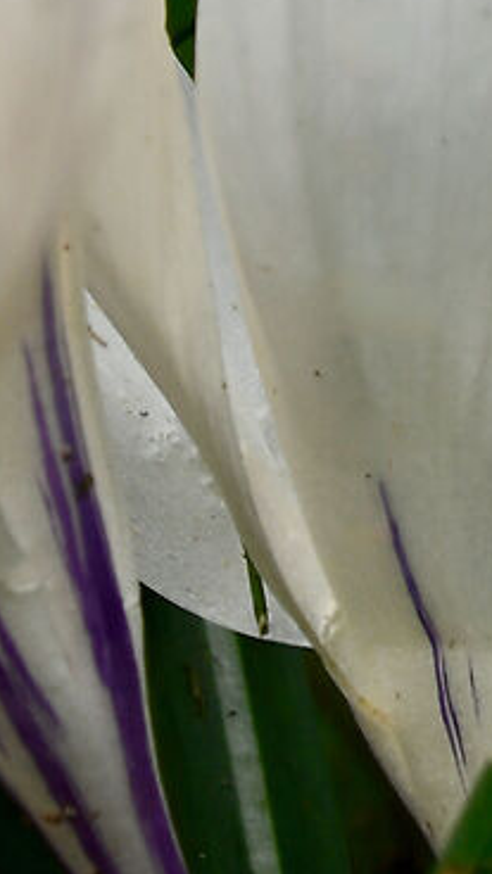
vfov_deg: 1.6
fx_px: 31658
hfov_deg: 0.9
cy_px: -1575
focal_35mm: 1365
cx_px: 1897
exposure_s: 1/90
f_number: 19
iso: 100
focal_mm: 200
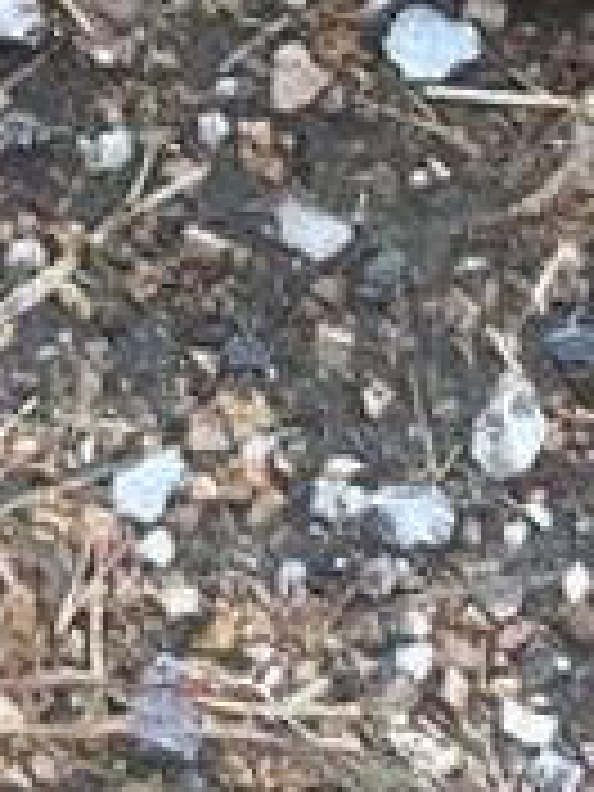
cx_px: -468
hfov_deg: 6.6
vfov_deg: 8.4
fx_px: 5034
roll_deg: -1.5
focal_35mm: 220
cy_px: -911
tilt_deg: -36.4
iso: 25
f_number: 2.2
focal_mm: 4.15
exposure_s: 1/110
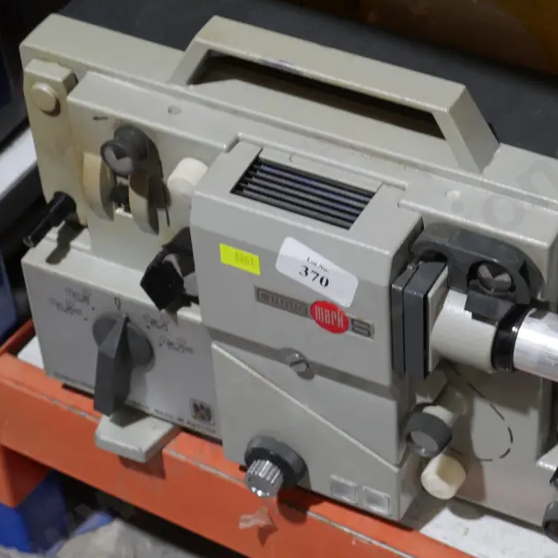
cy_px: 290
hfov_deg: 17.2
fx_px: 1842
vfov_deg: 17.2
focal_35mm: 101
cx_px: 397
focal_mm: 35
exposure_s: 1/80
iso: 1000
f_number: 5.5
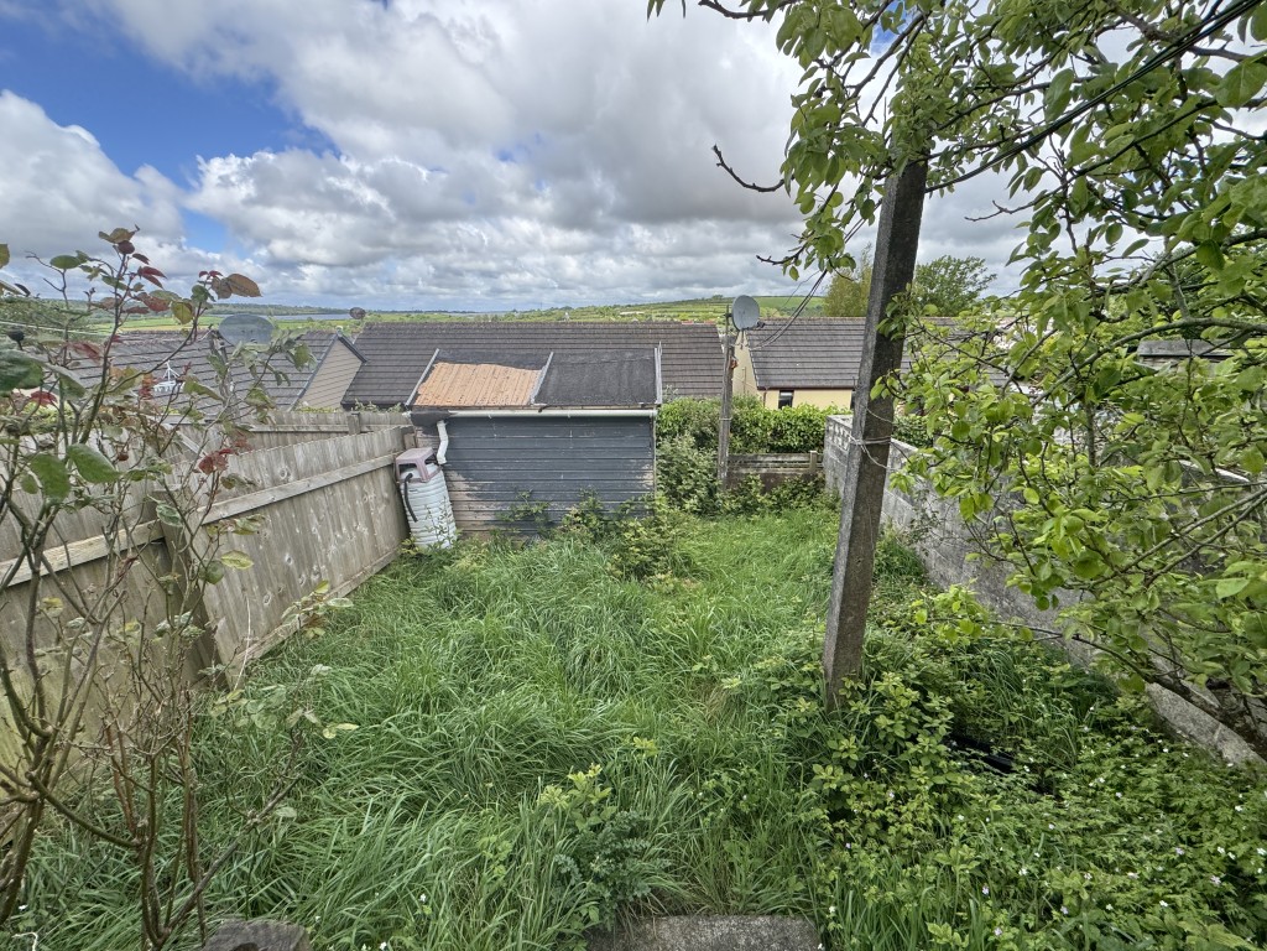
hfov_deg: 102.1
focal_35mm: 14
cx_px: 634
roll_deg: +1.1
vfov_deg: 85.7
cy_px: 476
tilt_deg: -17.8
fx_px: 512
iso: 40
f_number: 2.2
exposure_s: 1/573
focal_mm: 2.22
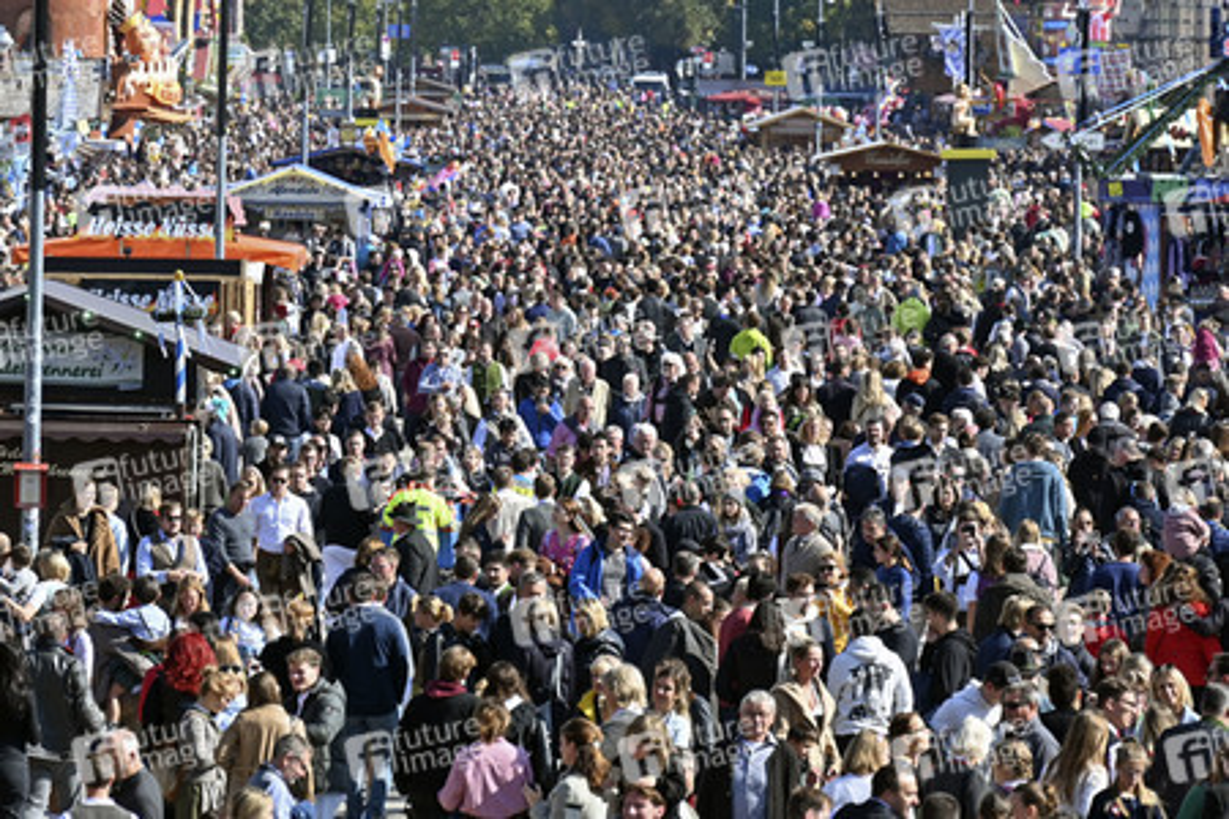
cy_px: 410
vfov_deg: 4.6
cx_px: 614
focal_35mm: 300
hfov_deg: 6.9
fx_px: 10241
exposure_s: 1/1000
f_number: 6.3
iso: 400
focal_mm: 200
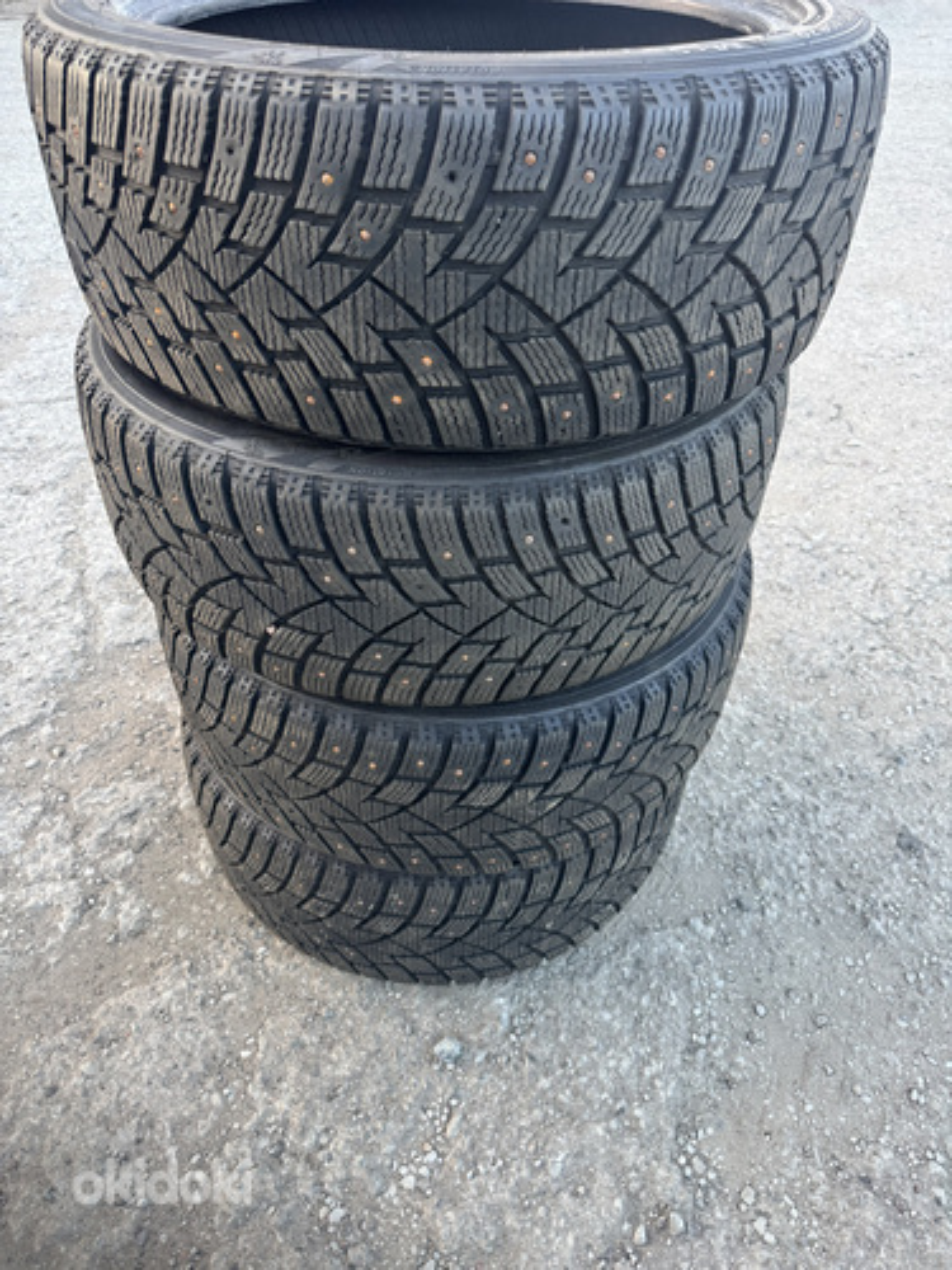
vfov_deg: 71.6
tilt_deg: -40.3
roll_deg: -0.9
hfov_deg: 56.8
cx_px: 476
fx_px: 880
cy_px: 635
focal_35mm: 24
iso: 160
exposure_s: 1/121
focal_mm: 6.76
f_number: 1.78
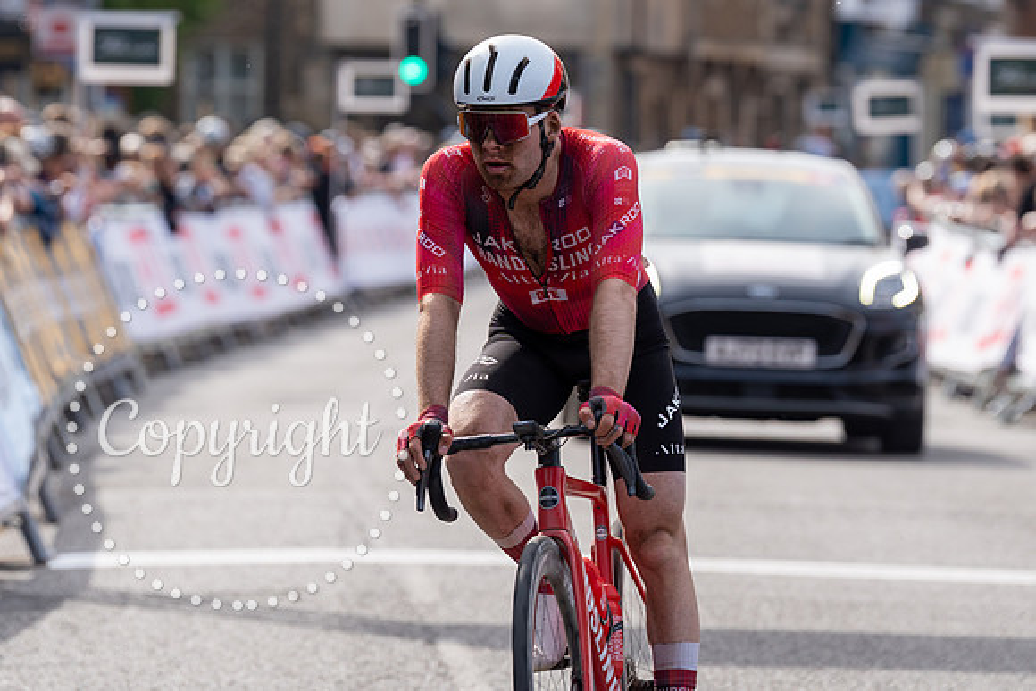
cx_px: 511
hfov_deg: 7.6
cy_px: 130
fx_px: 7848
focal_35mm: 273
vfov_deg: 5.0
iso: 160
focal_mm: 168
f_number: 4
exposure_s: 1/1000
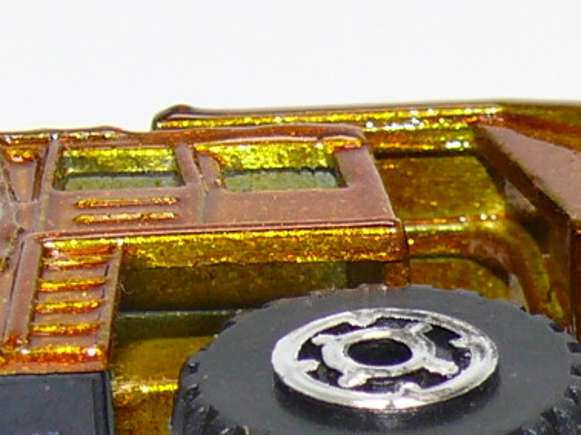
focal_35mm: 377
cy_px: 558
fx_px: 6324
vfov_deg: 3.9
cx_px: 810
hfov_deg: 5.2
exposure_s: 1/30
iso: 100
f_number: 4
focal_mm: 12.5
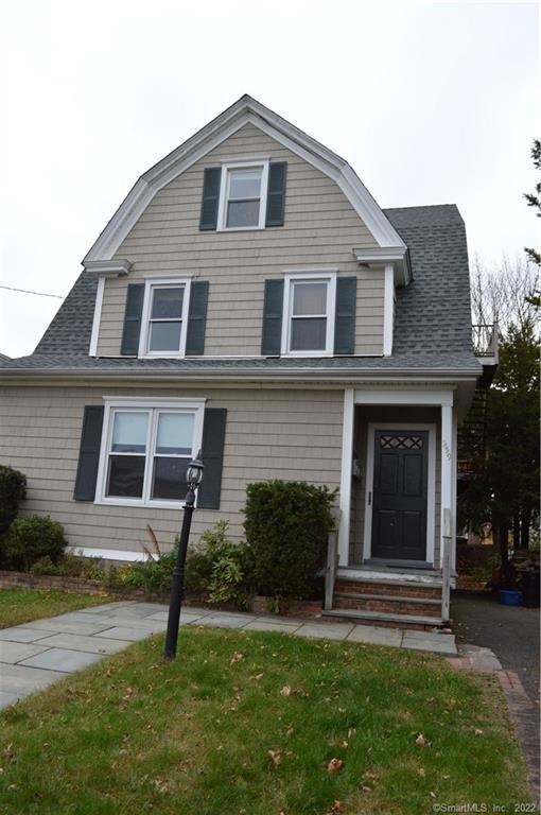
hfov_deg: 47.8
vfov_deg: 67.4
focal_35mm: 27
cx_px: 270
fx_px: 610
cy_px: 408
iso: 250
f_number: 5.6
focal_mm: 18
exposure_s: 1/125
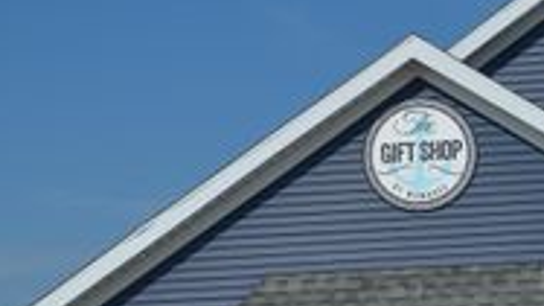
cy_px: 226
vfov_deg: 11.1
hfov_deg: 19.2
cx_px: 527
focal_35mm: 109
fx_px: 1572
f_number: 8
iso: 100
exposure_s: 1/500
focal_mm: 26
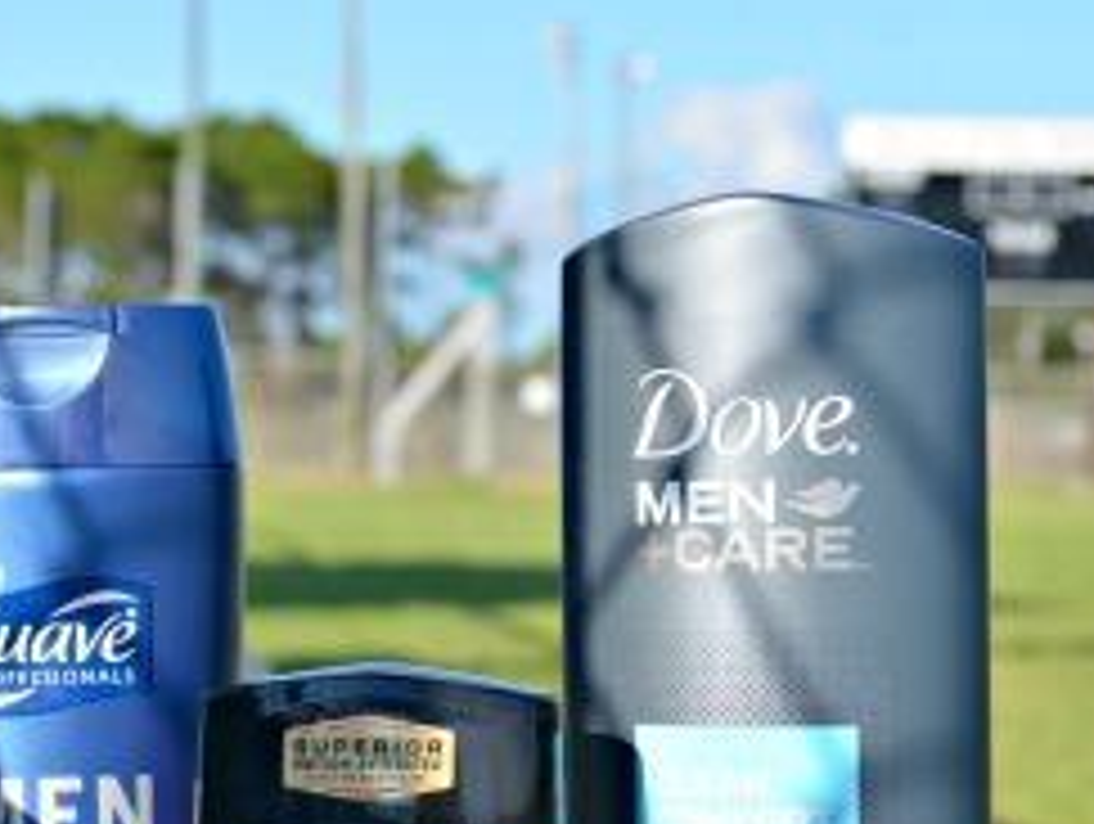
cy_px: 628
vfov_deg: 10.0
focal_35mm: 149
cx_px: 356
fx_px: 4716
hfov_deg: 13.2
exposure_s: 1/250
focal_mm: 42
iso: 110
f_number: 8
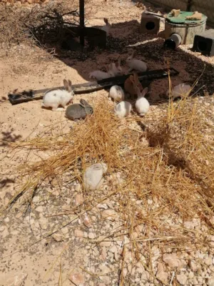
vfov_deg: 49.0
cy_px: 143
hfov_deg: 37.7
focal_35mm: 38
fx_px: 313
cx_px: 107
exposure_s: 1/3077
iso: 50
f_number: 1.8
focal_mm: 5.4
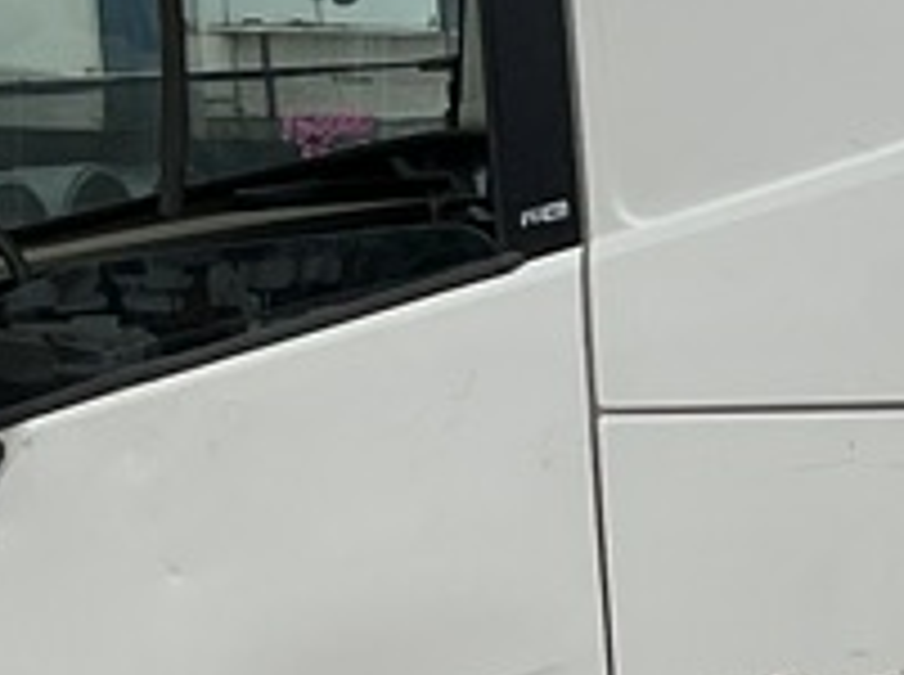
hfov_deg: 9.6
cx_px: 2064
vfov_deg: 8.0
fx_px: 4823
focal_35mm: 185
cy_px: 621
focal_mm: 3
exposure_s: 1/962
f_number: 1.8
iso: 16
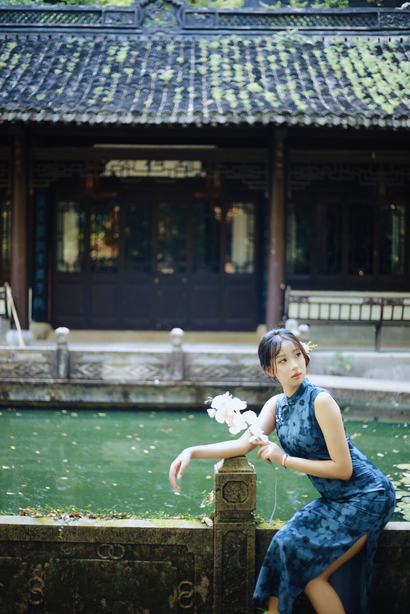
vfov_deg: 40.3
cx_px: 205
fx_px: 837
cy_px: 307
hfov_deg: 27.5
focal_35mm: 49
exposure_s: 1/125
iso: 500
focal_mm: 50
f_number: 1.8
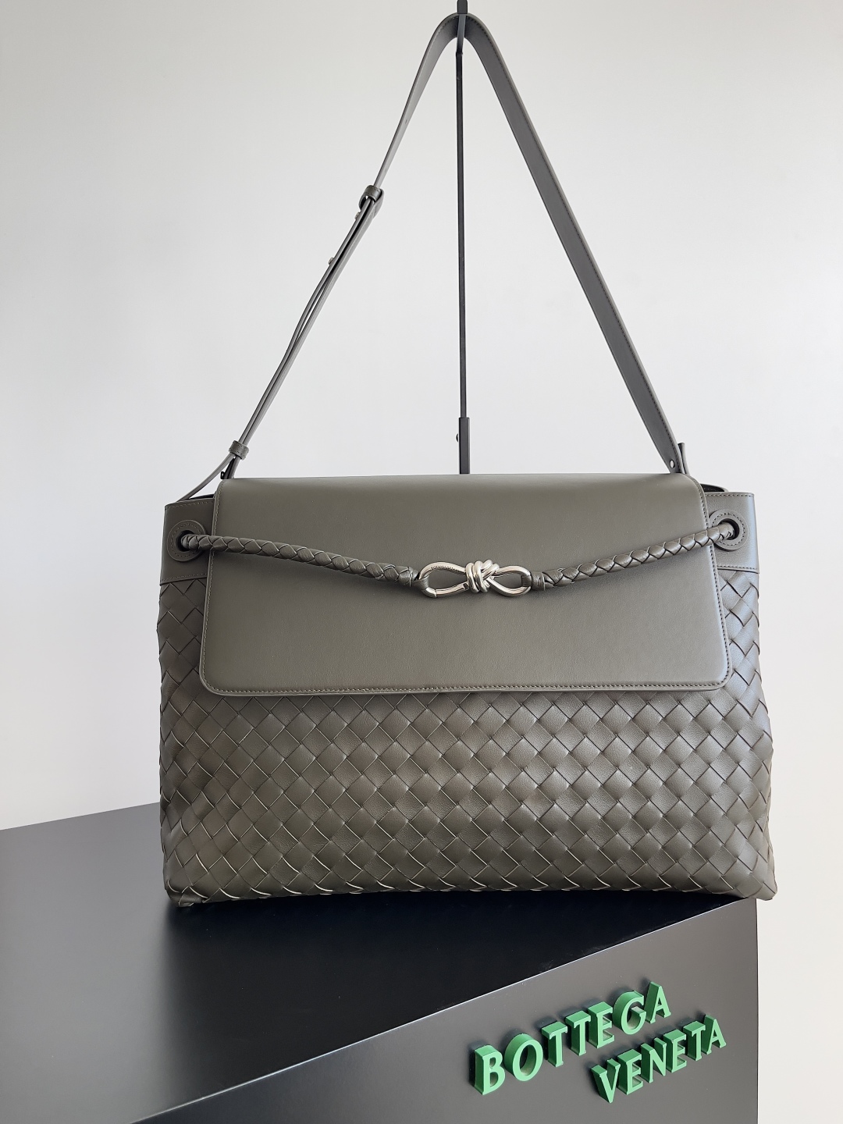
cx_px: 422
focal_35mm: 26
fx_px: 844
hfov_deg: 53.1
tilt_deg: -1.0
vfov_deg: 67.3
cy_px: 562
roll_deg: +1.5
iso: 64
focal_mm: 5.1
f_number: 1.6
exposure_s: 1/121
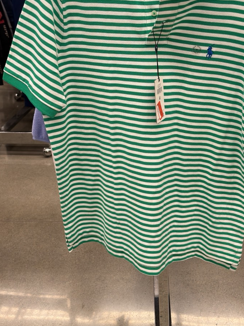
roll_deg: +1.3
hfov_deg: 28.5
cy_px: 142
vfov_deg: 37.4
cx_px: 152
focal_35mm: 51
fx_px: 479
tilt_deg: -22.3
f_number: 1.78
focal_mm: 6.76
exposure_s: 1/60
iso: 125
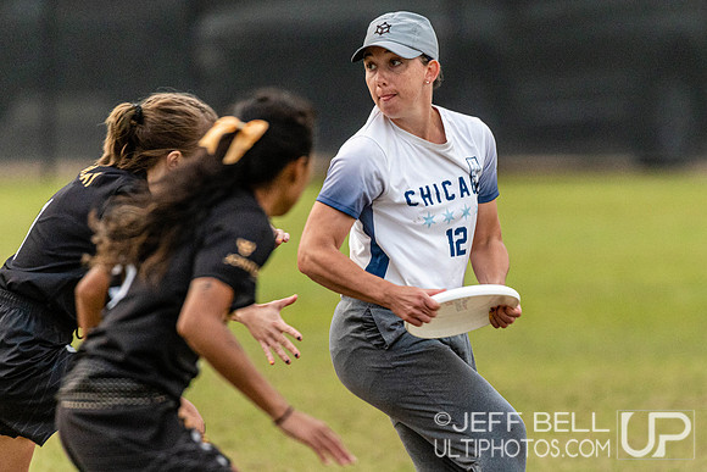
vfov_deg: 1.8
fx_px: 15443
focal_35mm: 786
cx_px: 458
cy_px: 278
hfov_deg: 2.6
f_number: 4
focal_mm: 400
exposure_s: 1/1000
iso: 1250
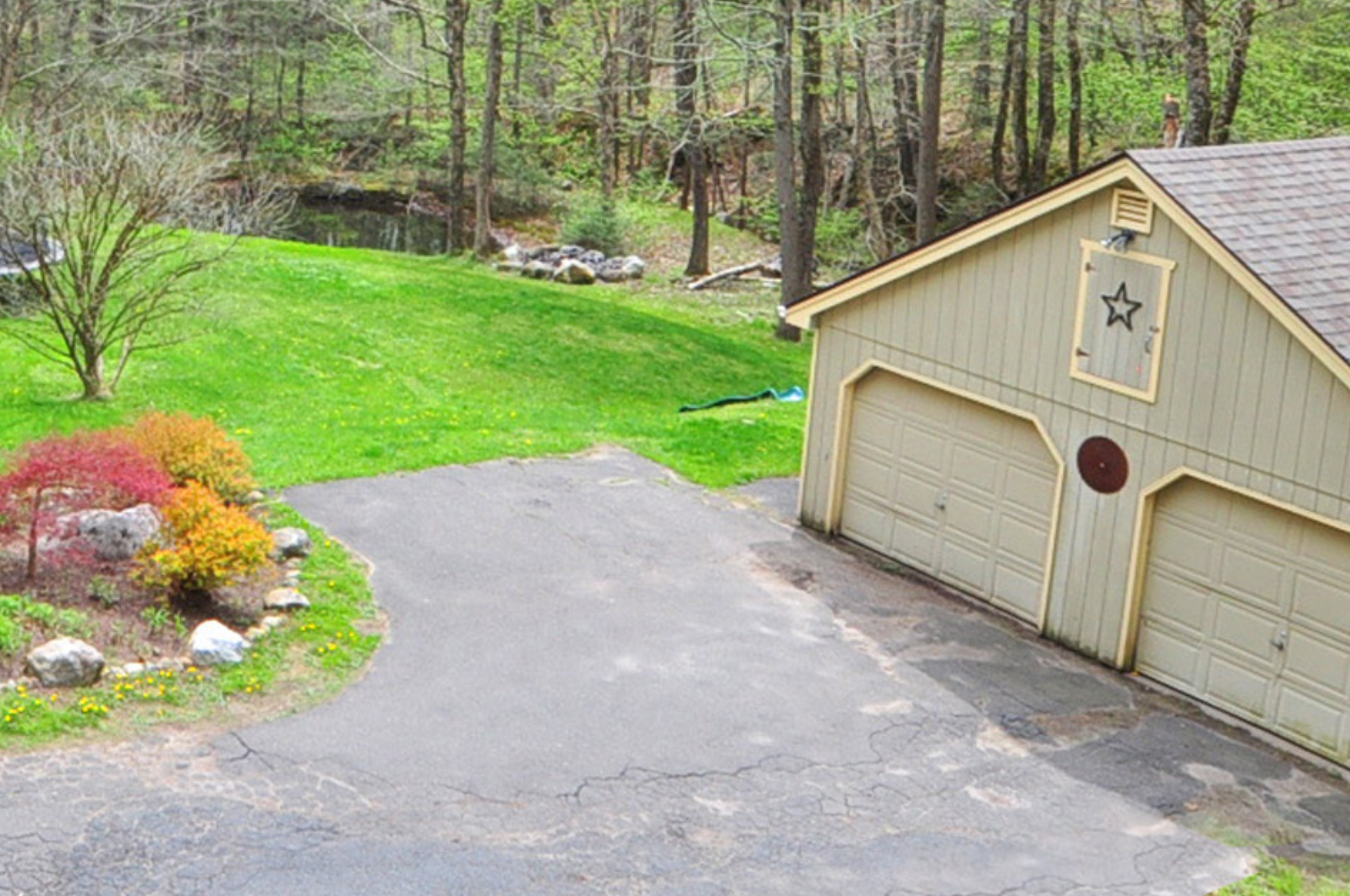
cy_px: 90
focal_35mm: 46
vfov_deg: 28.1
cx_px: 98
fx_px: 1723
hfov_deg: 39.3
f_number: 8
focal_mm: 10
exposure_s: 1/200
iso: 250
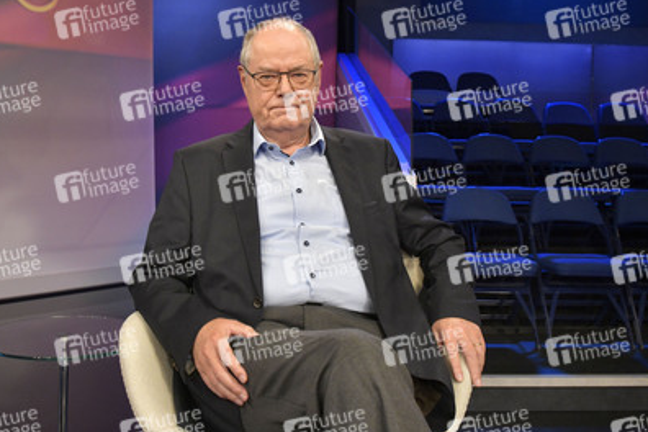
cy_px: 224
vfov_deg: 40.0
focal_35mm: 33
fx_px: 594
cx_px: 282
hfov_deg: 57.0
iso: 2500
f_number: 6.3
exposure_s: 1/200
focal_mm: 29
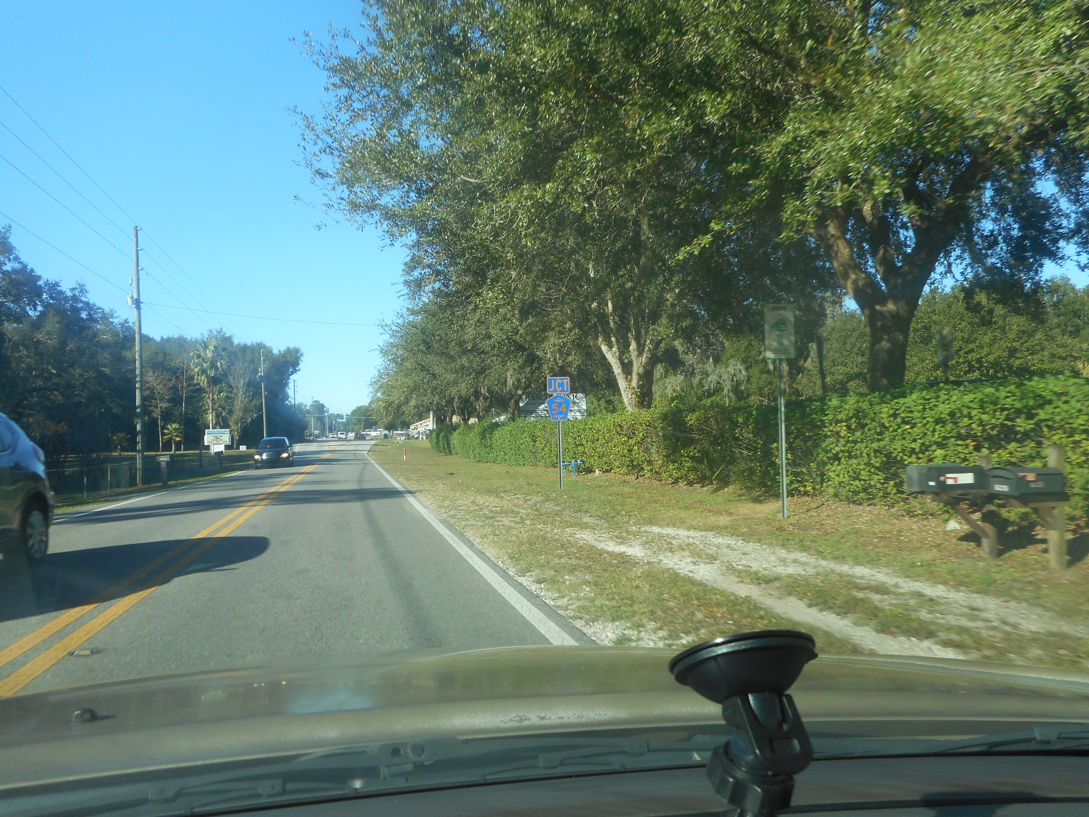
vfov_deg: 54.9
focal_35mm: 25
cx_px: 544
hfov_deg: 69.4
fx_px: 786
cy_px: 408
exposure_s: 1/320
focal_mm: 4.5
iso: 80
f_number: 3.7
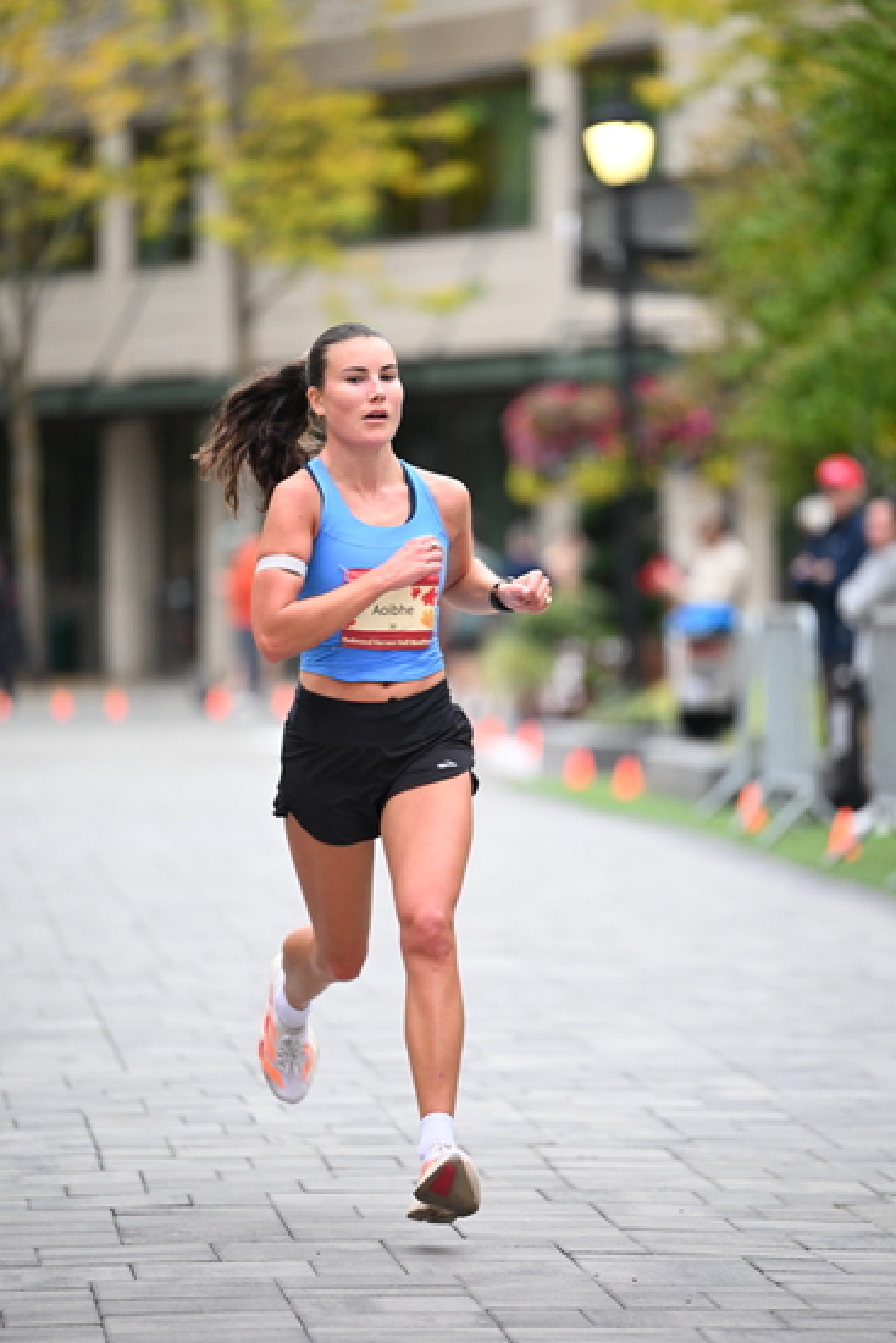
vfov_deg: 10.3
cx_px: 448
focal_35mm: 200
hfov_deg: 6.9
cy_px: 672
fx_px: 7461
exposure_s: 1/800
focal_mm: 200
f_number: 2.8
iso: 1600
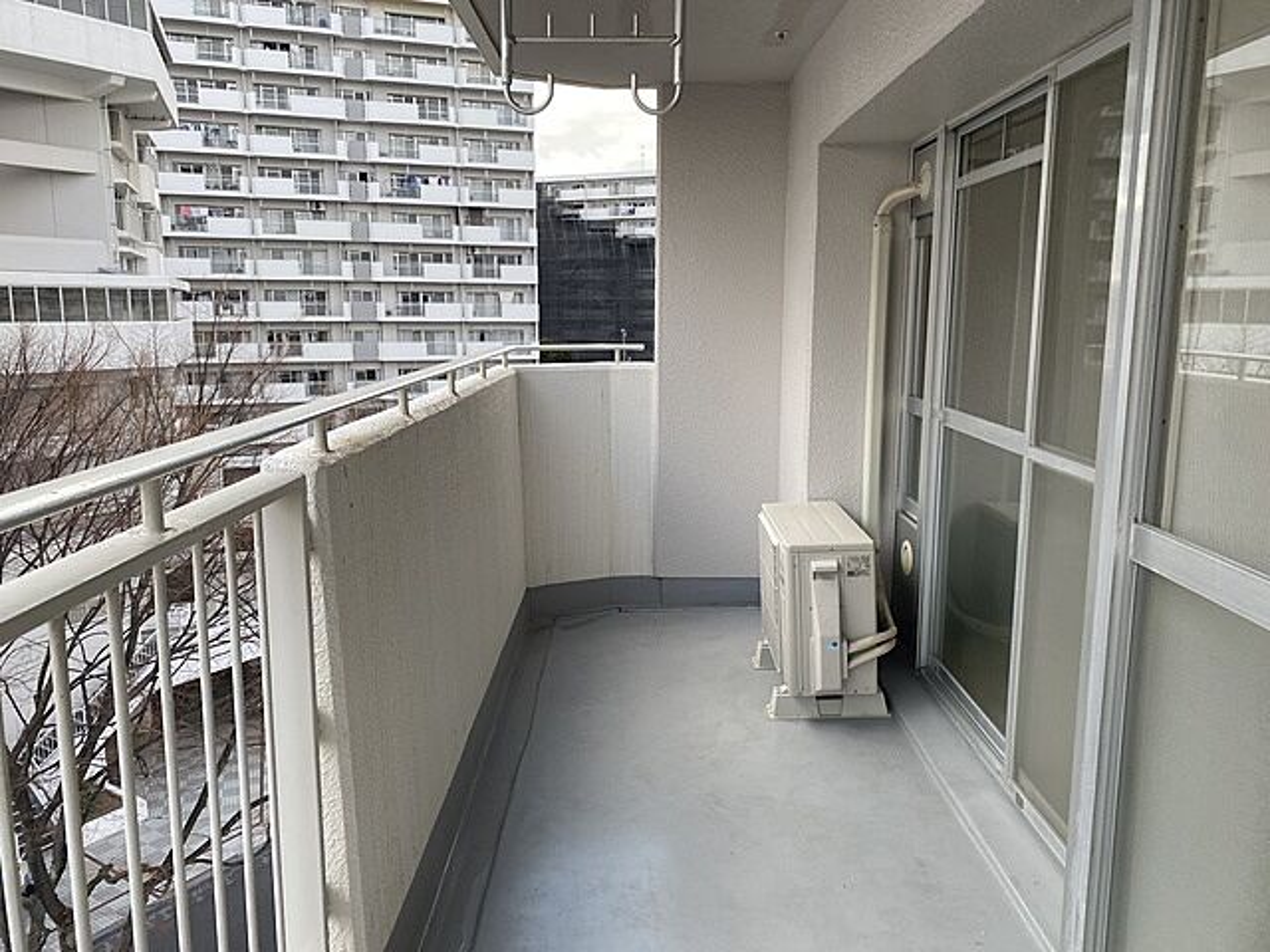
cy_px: 476
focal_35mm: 26
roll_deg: +0.3
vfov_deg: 53.1
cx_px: 635
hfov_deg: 67.3
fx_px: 954
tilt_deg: -9.3
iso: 32
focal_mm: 4.25
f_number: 1.8
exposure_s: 1/374
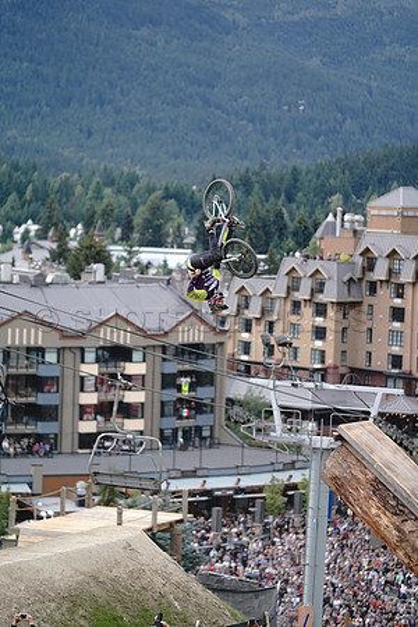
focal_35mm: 136
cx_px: 209
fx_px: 2368
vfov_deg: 15.1
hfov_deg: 10.1
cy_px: 314
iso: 400
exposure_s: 1/1000
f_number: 2.8
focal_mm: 136
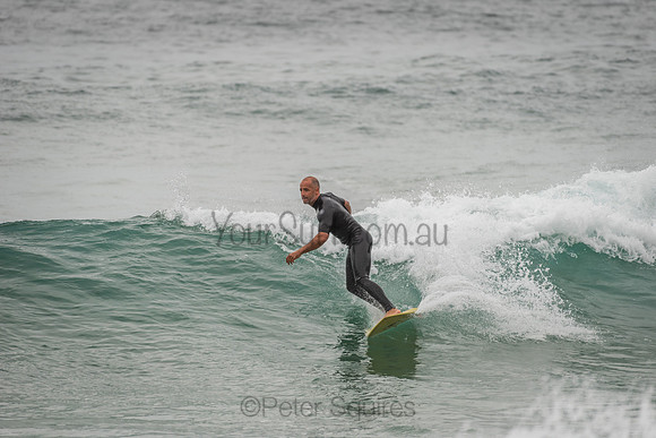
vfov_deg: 2.8
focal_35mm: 500
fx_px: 9113
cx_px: 328
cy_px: 219
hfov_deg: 4.1
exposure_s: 1/2000
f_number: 5.6
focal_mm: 500
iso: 250
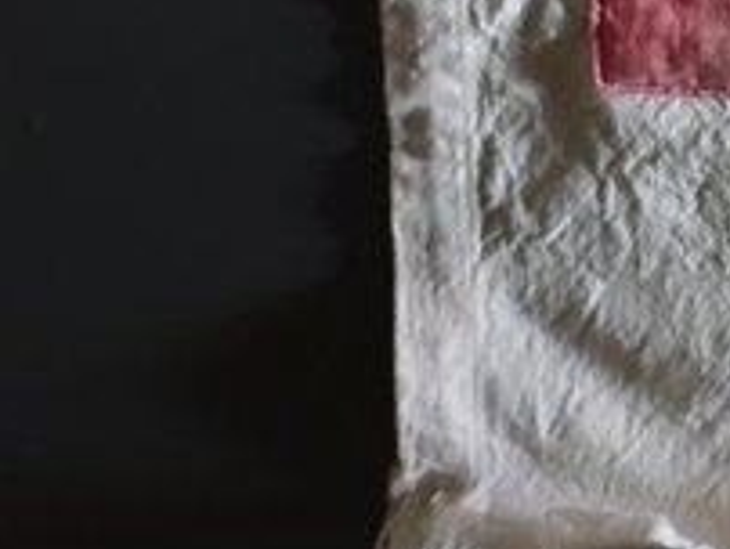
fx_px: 1900
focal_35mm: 90
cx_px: 1023
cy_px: -154
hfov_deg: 19.5
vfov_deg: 15.7
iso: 500
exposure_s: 1/10
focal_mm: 4.3
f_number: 1.5
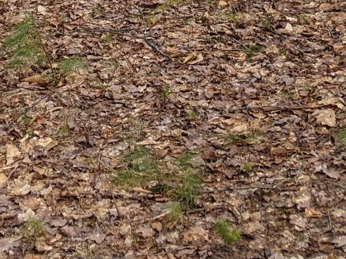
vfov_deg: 11.3
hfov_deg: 16.5
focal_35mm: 119
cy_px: -246
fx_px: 1190
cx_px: 186
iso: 49
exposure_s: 1/1235
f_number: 1.8
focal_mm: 4.44
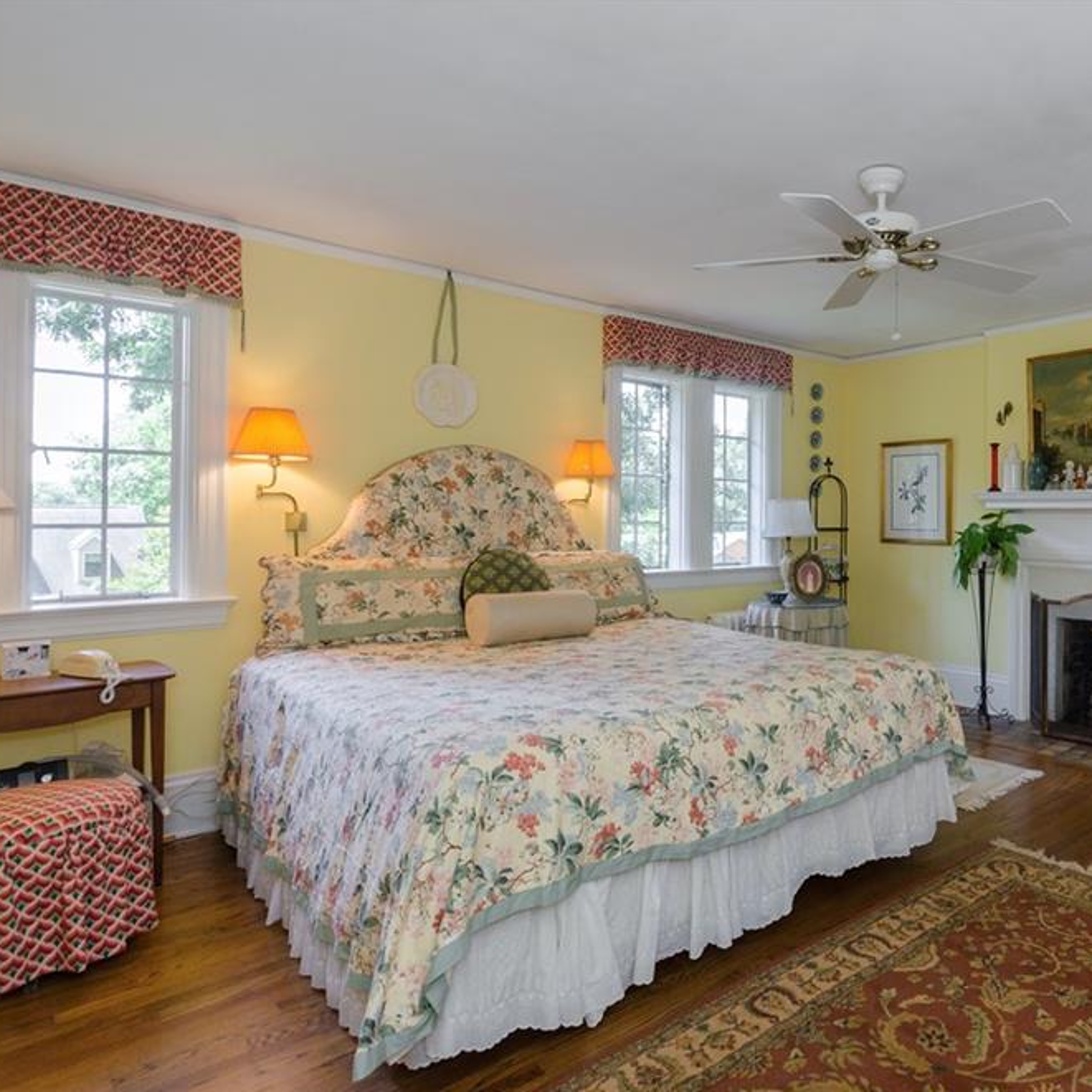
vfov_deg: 70.5
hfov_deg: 68.2
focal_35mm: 22
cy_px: 554
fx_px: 773
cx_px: 743
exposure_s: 1/50
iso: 250
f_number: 7.1
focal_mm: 11
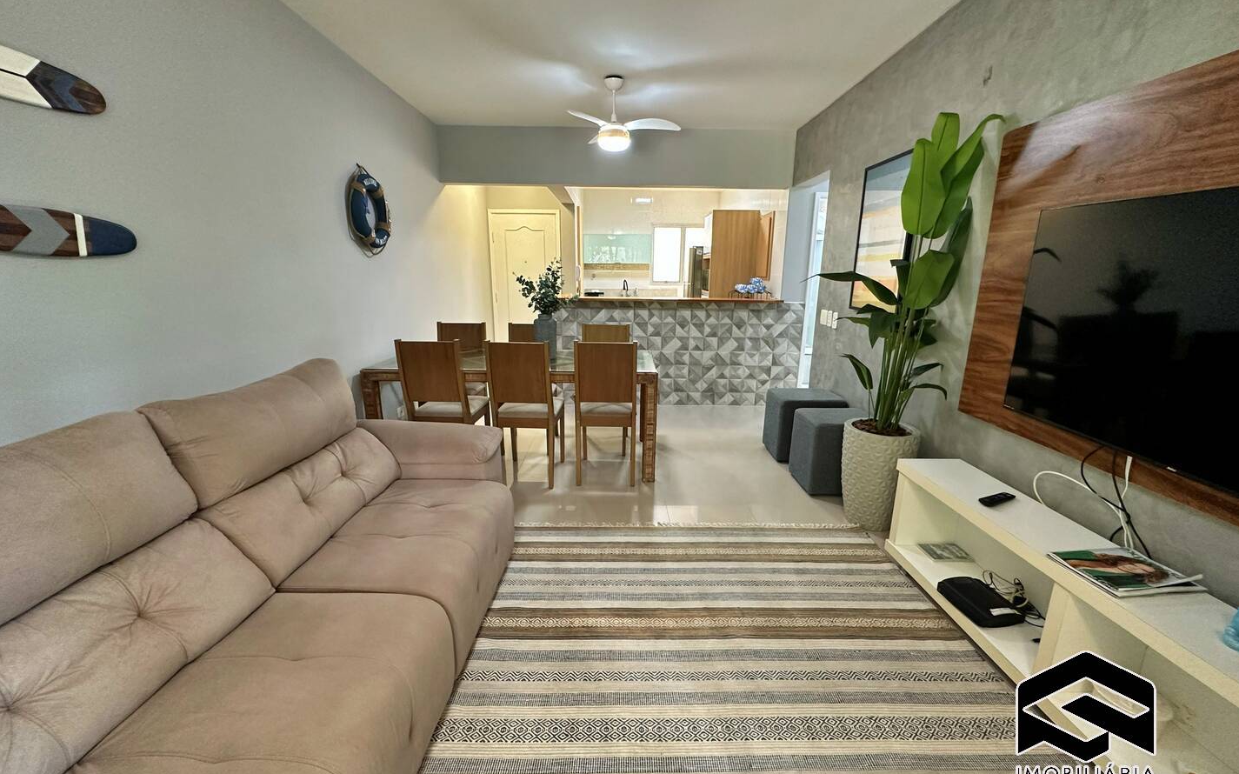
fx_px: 506
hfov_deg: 101.5
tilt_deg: -14.3
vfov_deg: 74.7
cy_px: 397
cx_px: 625
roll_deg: -0.7
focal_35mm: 15
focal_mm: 2.22
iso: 320
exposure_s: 1/60
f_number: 2.2
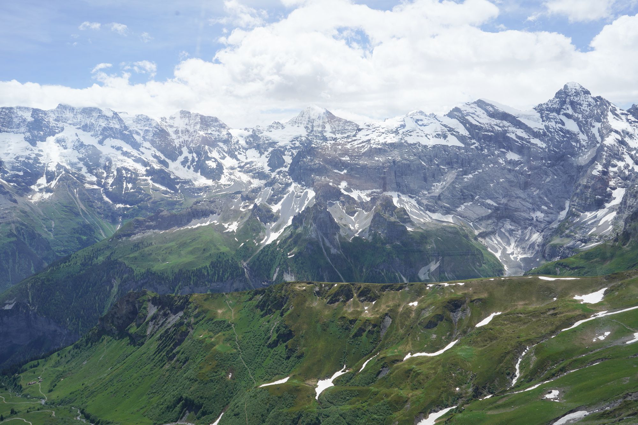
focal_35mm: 24
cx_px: 319
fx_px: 425
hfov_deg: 73.7
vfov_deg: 53.1
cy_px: 212
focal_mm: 24
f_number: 11
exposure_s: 1/100
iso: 100
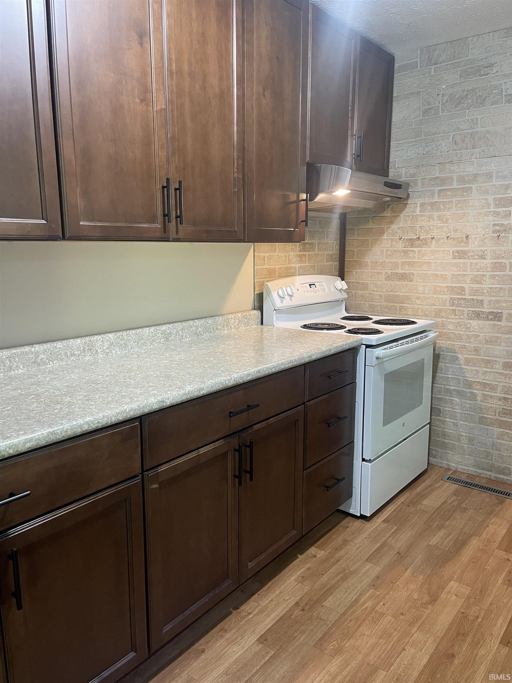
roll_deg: +0.3
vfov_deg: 69.4
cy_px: 342
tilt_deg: -9.9
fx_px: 493
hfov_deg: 54.9
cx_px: 256
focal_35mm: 25
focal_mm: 5.1
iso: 400
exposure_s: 1/60
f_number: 1.6
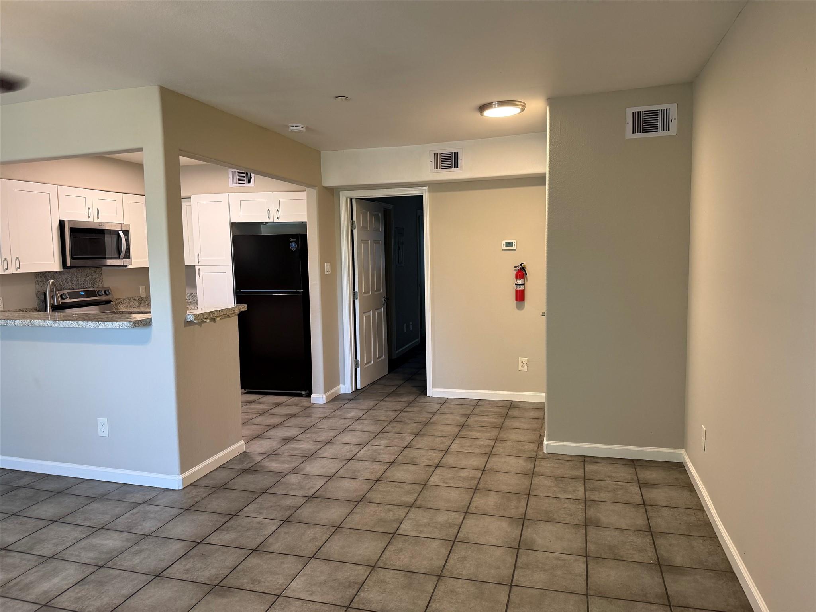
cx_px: 408
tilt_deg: -5.4
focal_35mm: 24
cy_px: 306
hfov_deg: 71.6
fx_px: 566
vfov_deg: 56.8
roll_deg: +0.8
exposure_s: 1/60
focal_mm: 6.76
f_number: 1.78
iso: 160
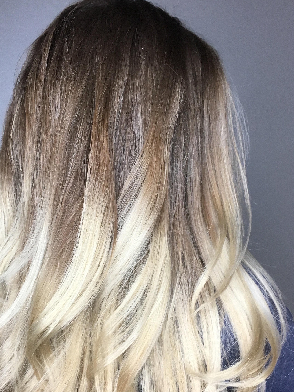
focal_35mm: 41
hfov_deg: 35.0
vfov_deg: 45.4
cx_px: 115
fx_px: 464
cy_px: 243
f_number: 2.2
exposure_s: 1/30
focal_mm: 4.15
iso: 32
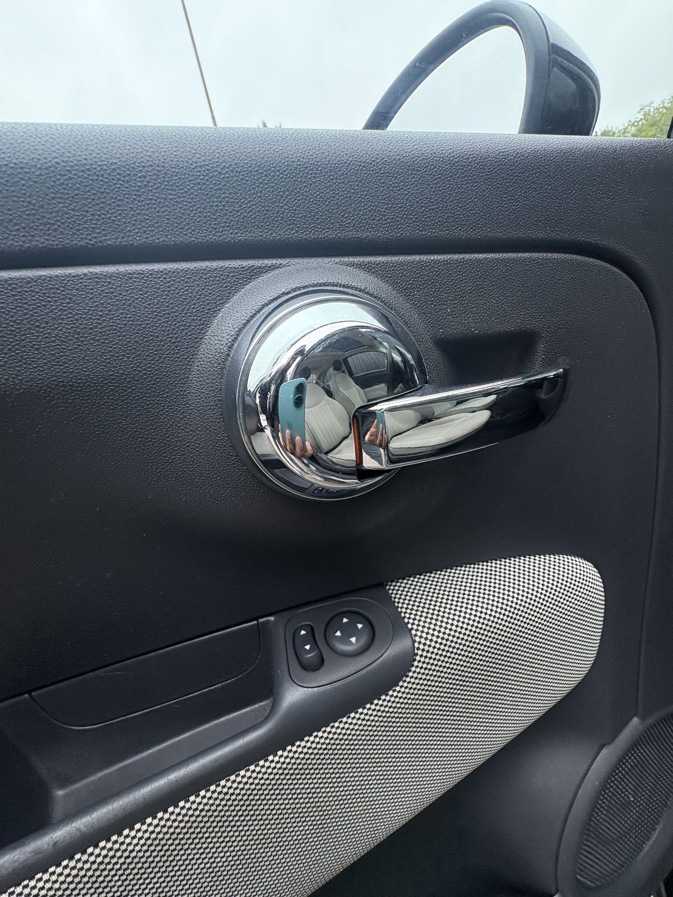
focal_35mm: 14
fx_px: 363
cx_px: 336
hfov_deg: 85.7
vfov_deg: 102.1
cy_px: 448
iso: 125
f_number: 2.2
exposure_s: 1/126
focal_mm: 2.22
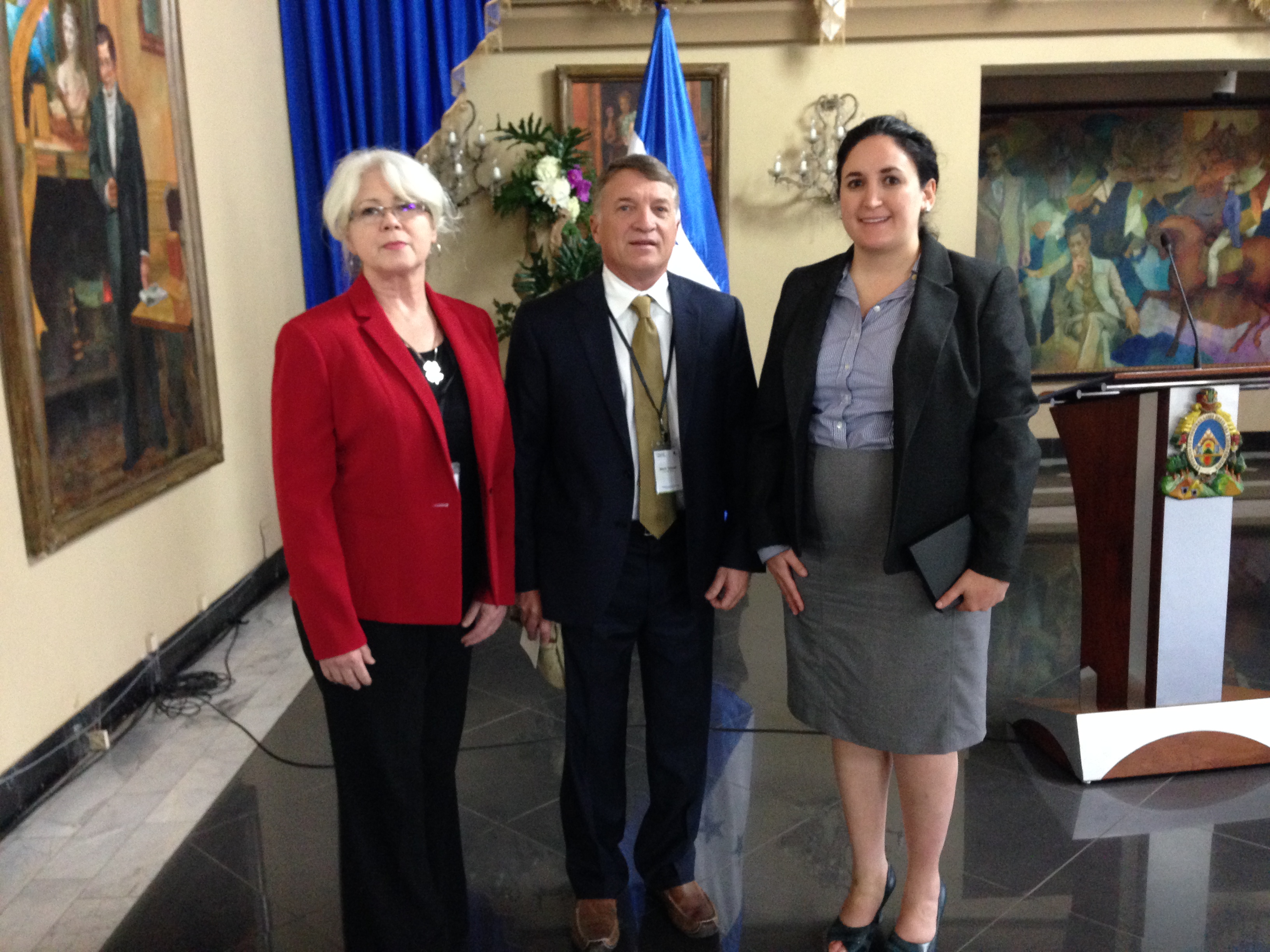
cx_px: 635
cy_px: 476
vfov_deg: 42.9
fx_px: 1211
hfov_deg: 55.4
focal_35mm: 33
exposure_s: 1/20
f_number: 2.4
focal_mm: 4.12
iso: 320
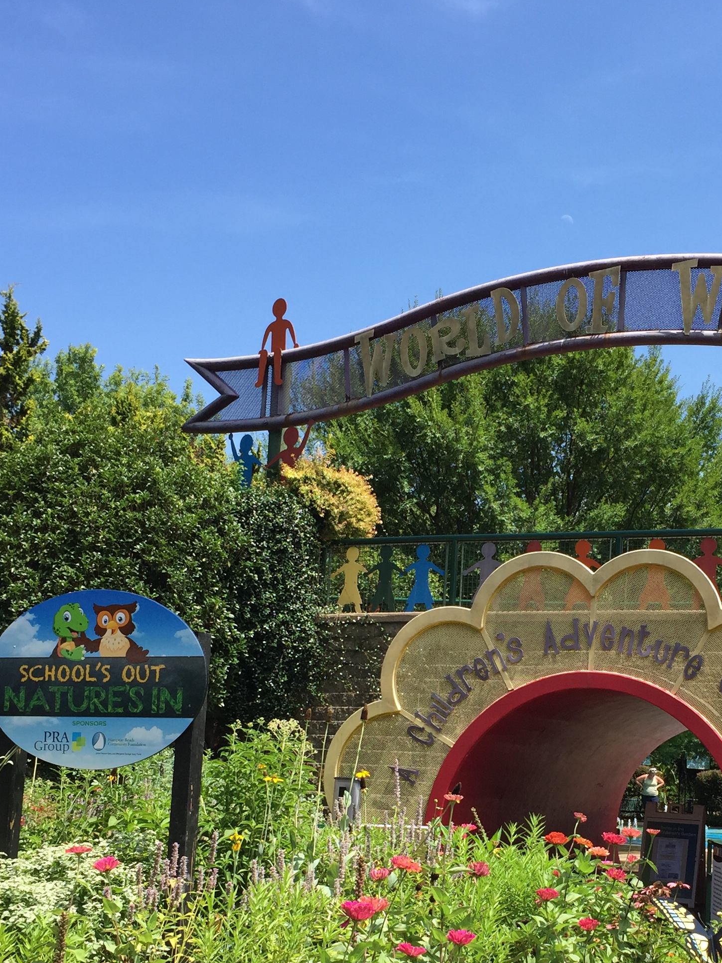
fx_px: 1363
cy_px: 729
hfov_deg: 29.4
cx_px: 490
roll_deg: -2.3
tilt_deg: +2.5
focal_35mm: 49
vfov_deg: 37.9
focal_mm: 4.15
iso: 32
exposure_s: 1/1041
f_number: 2.2
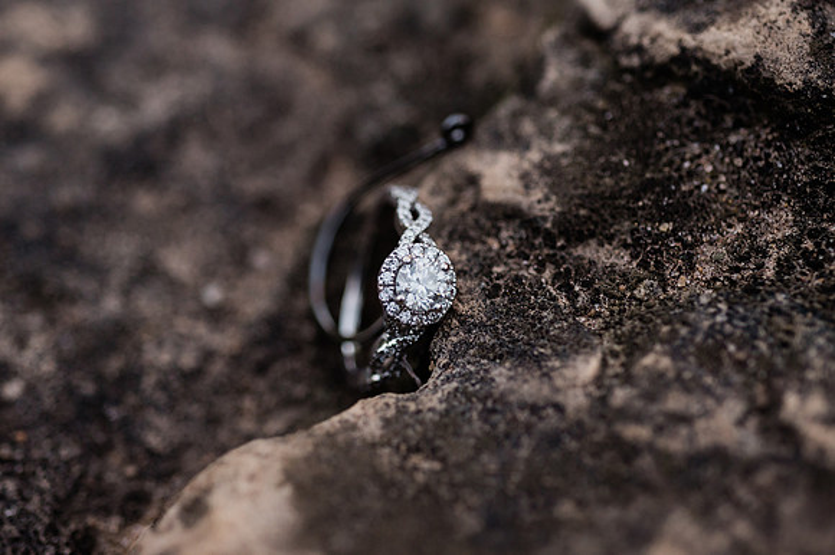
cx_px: 418
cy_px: 313
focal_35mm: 77
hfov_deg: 26.3
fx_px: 1785
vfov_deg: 17.7
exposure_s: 1/250
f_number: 4.5
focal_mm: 60
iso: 400
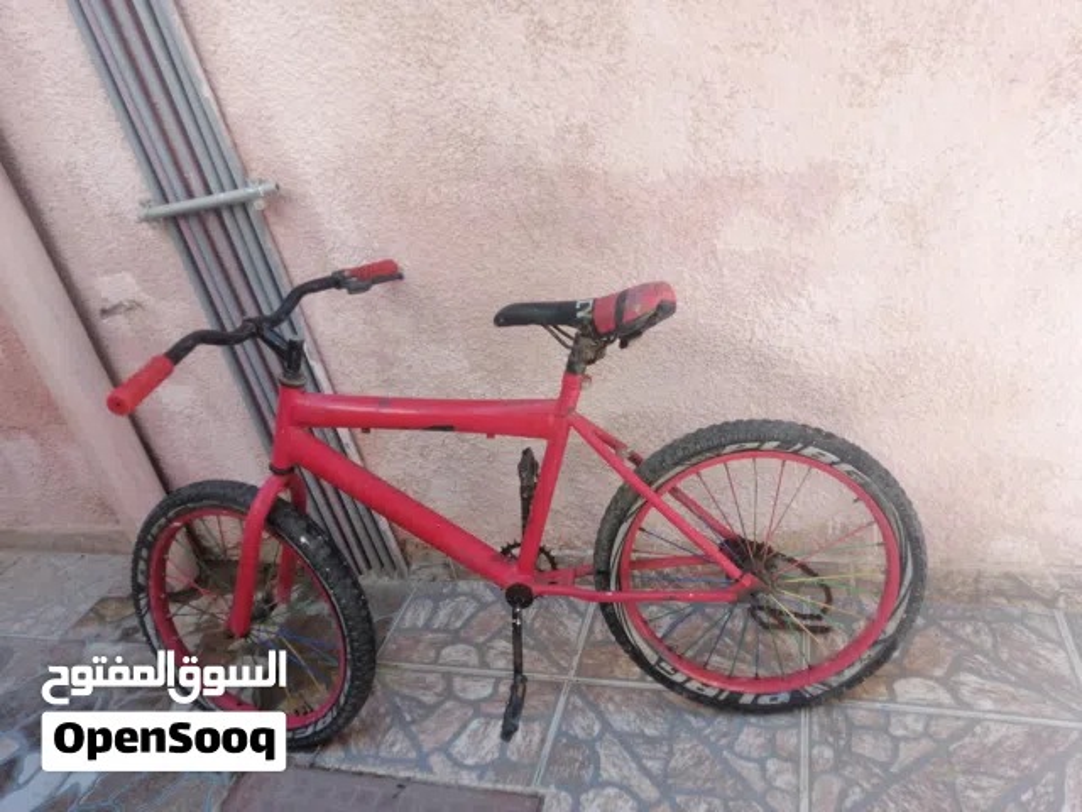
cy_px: 406
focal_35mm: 26
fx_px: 813
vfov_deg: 53.1
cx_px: 541
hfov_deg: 67.3
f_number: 1.8
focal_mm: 3.96
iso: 100
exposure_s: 3
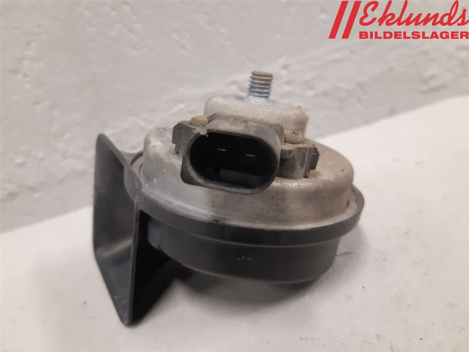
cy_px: 176
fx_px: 352
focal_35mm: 26
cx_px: 234
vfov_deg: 53.1
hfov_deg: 67.3
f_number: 1.7
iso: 250
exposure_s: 1/50
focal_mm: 3.93
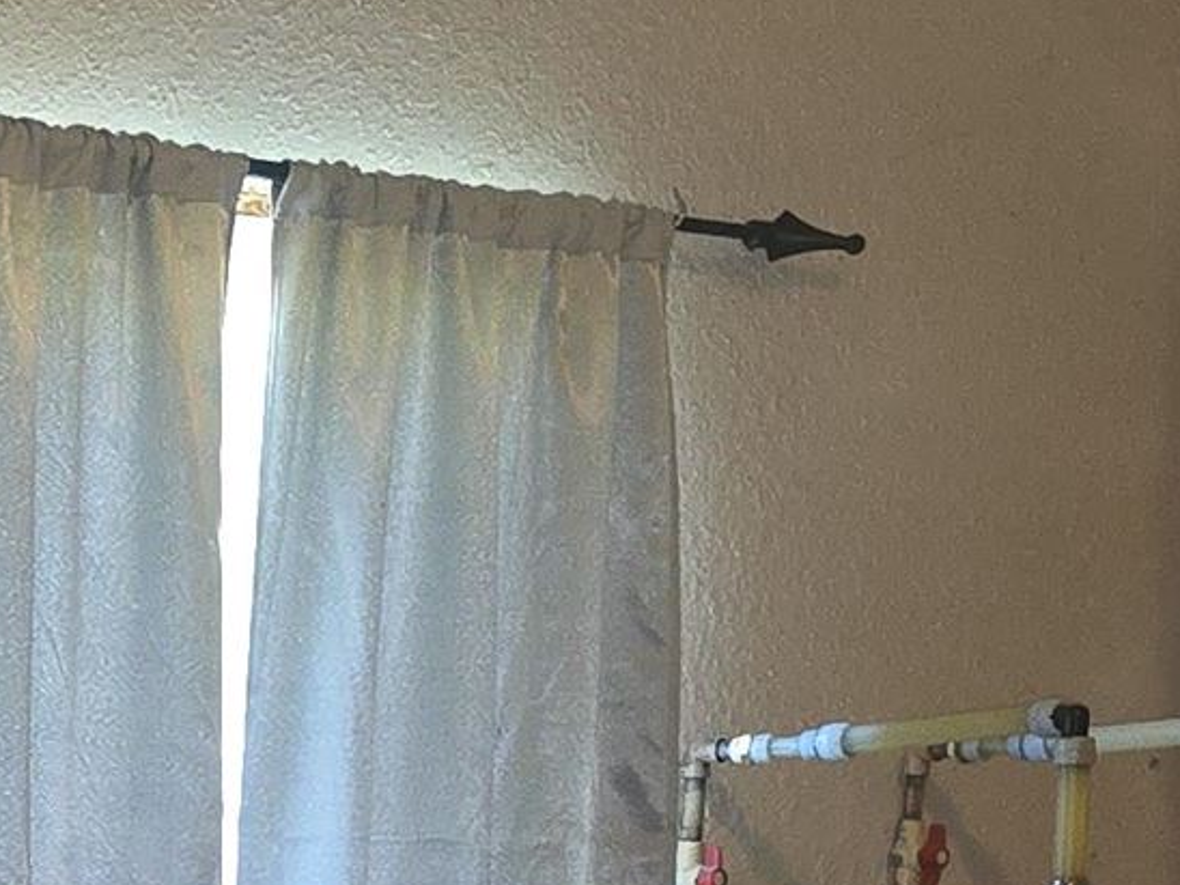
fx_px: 4397
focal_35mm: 129
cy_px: 1363
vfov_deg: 11.0
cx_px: -749
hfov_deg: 14.0
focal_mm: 6.3
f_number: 1.7
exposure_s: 1/24
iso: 125
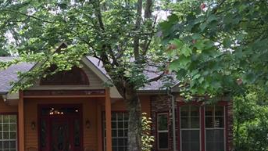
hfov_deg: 34.7
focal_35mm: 59
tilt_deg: -0.3
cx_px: 67
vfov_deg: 19.8
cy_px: 149
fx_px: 419
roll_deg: -0.3
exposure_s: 1/189
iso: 32
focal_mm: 4.15
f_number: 2.2
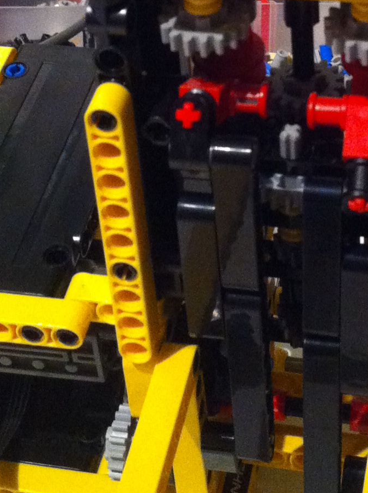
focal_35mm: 101
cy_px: 31
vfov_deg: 19.1
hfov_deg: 14.6
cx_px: 266
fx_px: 1435
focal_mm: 3.85
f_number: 2.8
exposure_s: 1/15
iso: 500
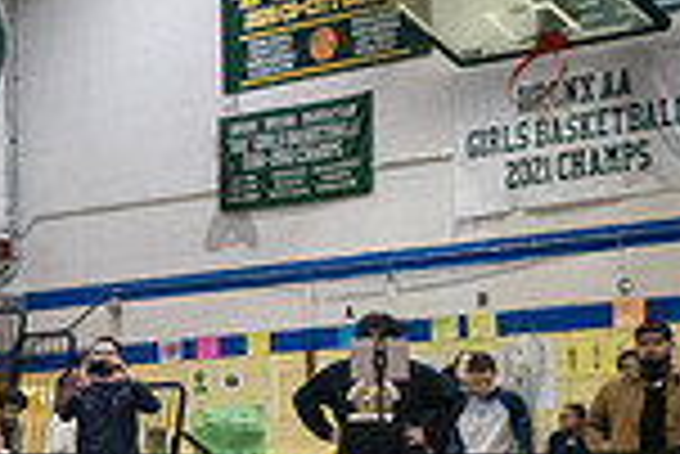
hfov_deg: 14.2
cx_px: -351
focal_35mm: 135
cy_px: 389
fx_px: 2552
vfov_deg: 10.1
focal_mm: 35
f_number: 4
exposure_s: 1/400
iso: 8000
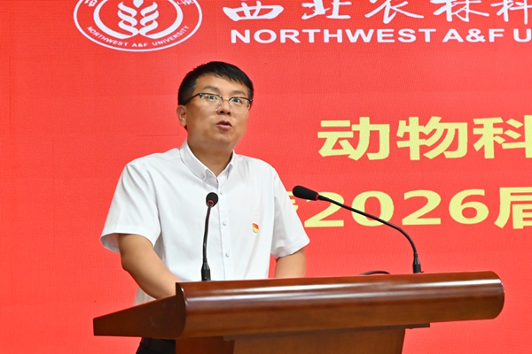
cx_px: 266
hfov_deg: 28.1
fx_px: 1064
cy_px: 177
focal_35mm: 72
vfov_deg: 18.9
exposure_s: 1/100
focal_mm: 48
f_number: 6.3
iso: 6400
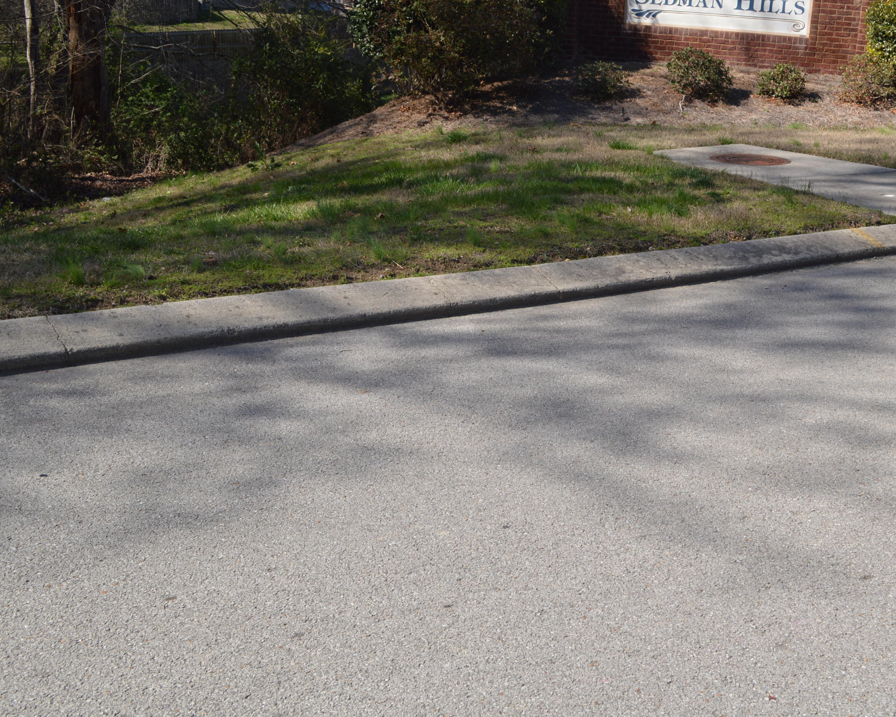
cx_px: 531
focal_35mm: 43
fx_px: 1140
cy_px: 349
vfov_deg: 34.9
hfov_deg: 42.7
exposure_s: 1/200
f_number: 6.3
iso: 100
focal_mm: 24
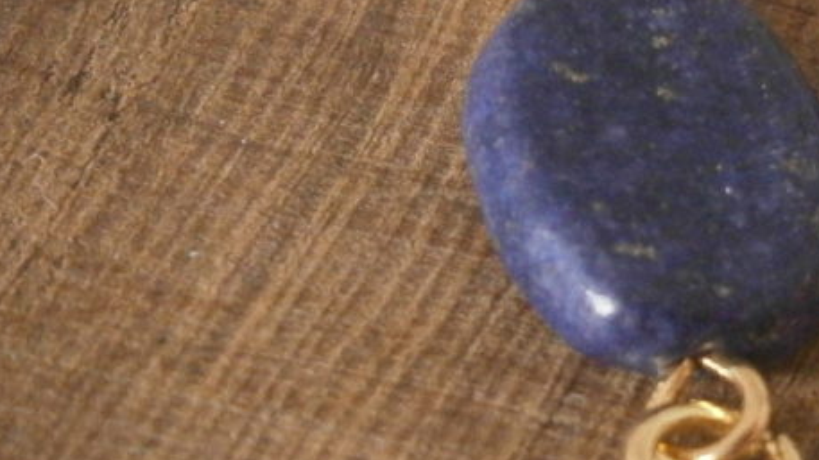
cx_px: 869
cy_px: 244
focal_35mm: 168
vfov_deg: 7.2
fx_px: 3648
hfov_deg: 12.6
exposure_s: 1/250
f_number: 3.4
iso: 500
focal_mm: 8.3
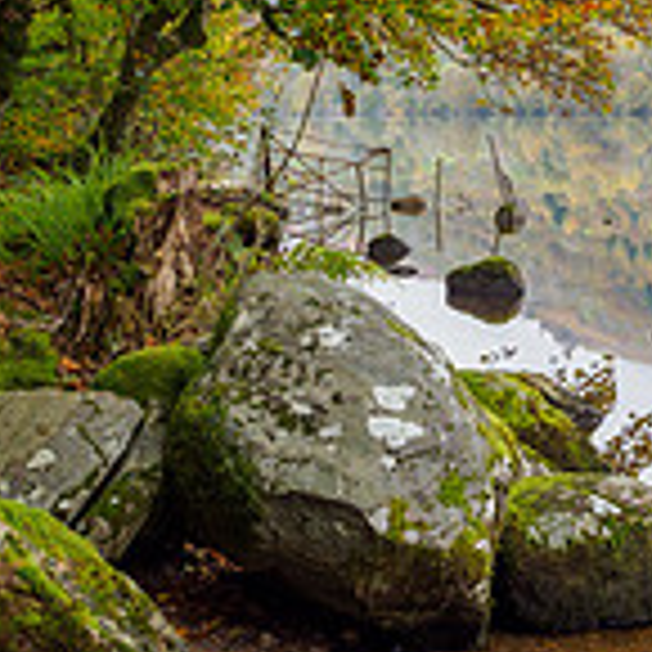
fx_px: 2259
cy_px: 191
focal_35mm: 106
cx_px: 652
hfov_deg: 16.1
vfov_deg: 16.4
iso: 200
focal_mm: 15
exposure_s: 1/5
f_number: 7.1
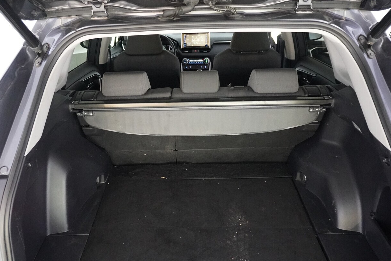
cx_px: 177
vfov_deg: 40.9
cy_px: 159
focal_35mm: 32
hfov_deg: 58.6
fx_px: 348
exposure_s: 1/60
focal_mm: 16
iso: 6400
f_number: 3.5
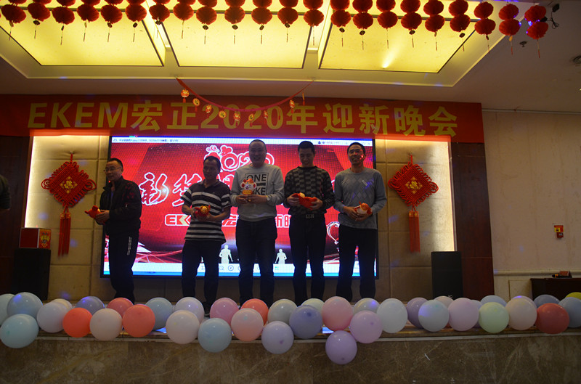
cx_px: 290
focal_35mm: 27
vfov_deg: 47.7
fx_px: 435
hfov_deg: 67.5
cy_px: 192
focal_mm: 18
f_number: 4
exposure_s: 1/60
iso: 500
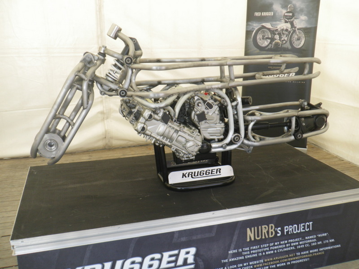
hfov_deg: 52.6
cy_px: 134
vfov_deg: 40.7
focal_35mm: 35
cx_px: 180
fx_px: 363
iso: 64
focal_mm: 6.2
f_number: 3.8
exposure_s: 1/125
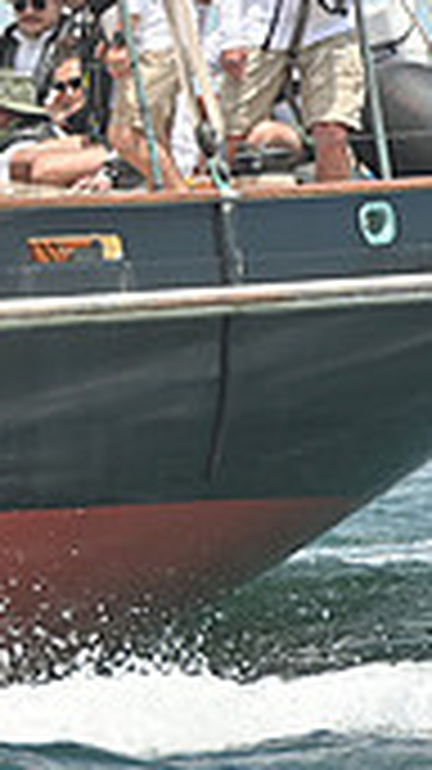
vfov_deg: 3.0
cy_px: 65
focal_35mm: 711
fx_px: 14500
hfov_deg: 1.7
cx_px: -734
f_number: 8
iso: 250
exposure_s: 1/1250
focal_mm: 200
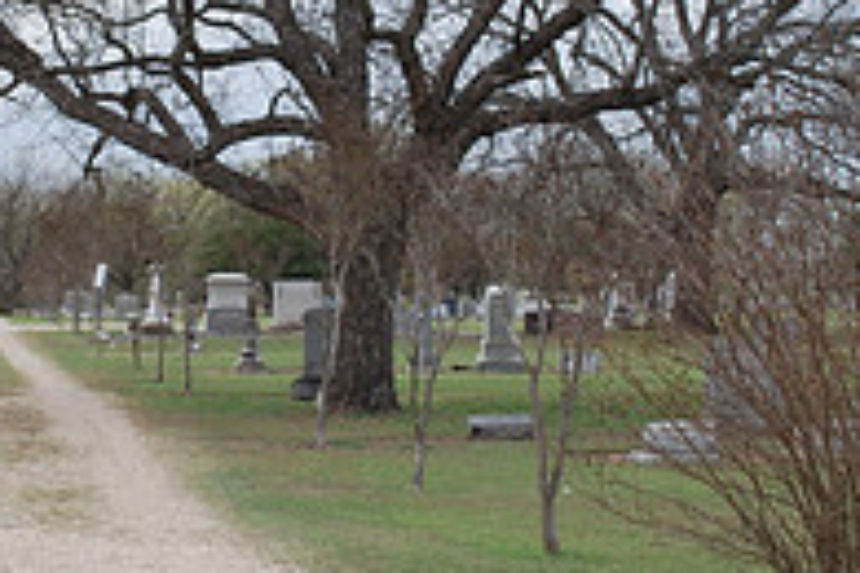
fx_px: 3093
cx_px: 198
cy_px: 128
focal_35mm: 129
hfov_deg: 15.7
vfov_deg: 10.6
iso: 100
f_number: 8
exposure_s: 1/250
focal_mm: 29
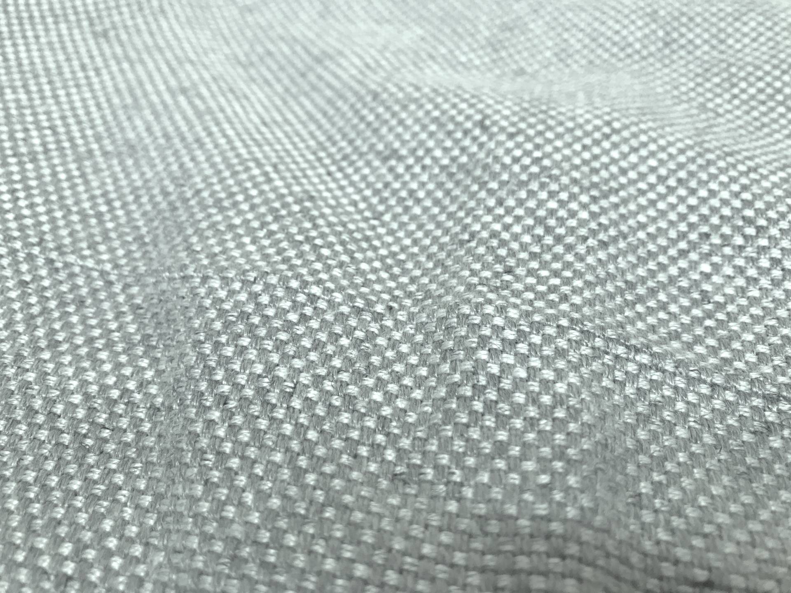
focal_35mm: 28
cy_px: 296
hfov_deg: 63.4
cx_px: 396
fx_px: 640
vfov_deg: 49.7
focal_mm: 3.99
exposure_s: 1/30
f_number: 1.8
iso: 25
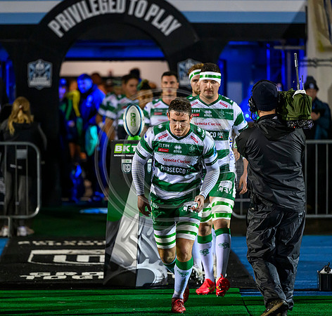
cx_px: 168
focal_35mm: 249
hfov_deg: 7.2
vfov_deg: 6.9
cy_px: 158
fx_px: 2638
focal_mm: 200
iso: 6400
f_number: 3.2
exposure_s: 1/640
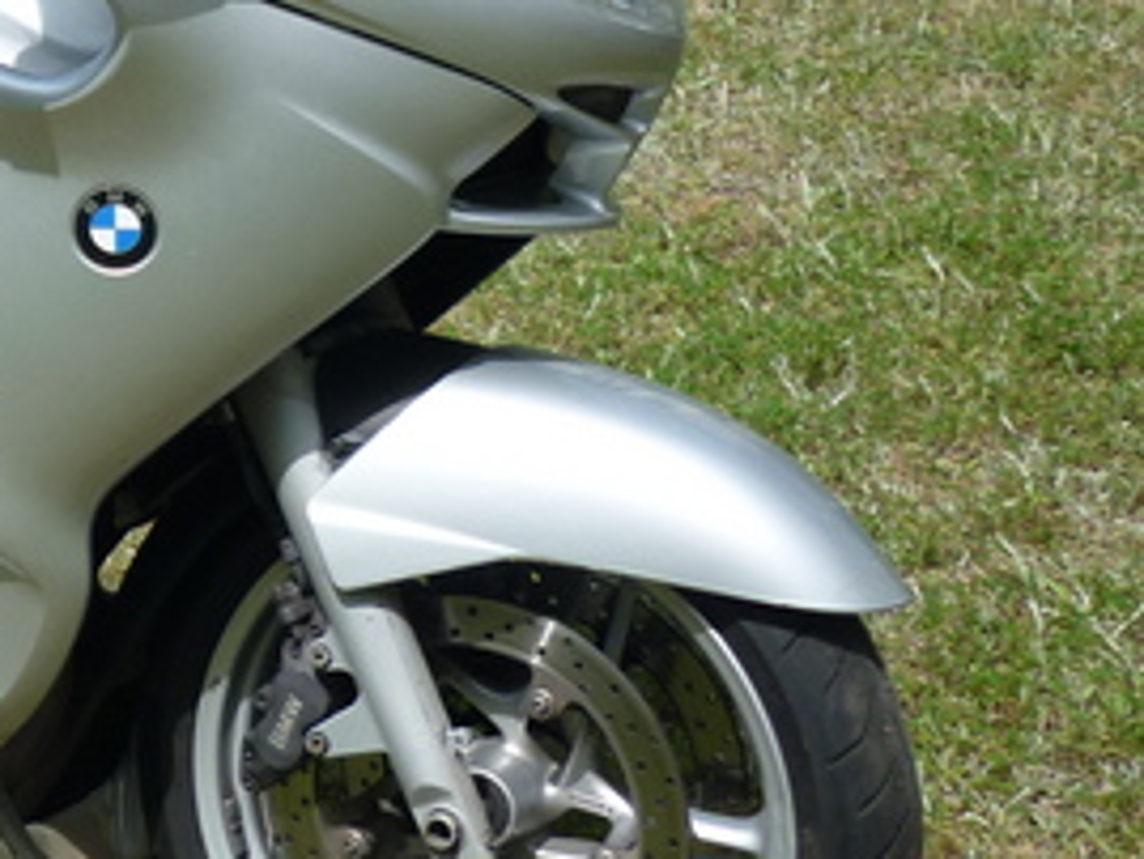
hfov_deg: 18.2
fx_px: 3240
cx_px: -472
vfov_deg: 14.9
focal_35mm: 98
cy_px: 85
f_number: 8
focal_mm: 5.5
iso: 80
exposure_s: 1/200
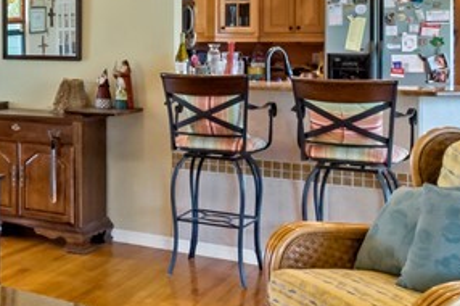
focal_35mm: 57
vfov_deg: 23.0
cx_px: -110
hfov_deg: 29.5
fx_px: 727
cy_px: 15
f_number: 16
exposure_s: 1/1.25
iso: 400
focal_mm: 10
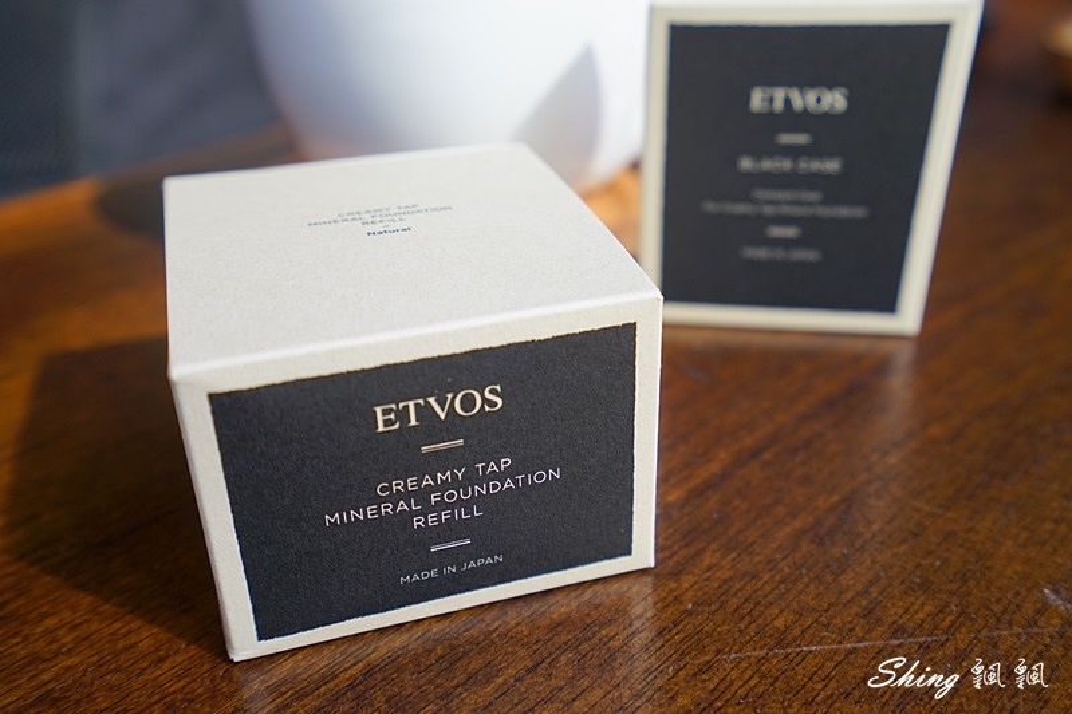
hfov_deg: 54.4
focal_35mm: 35
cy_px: 357
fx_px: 1042
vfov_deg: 37.8
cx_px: 536
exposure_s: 1/60
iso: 250
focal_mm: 35
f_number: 5.6
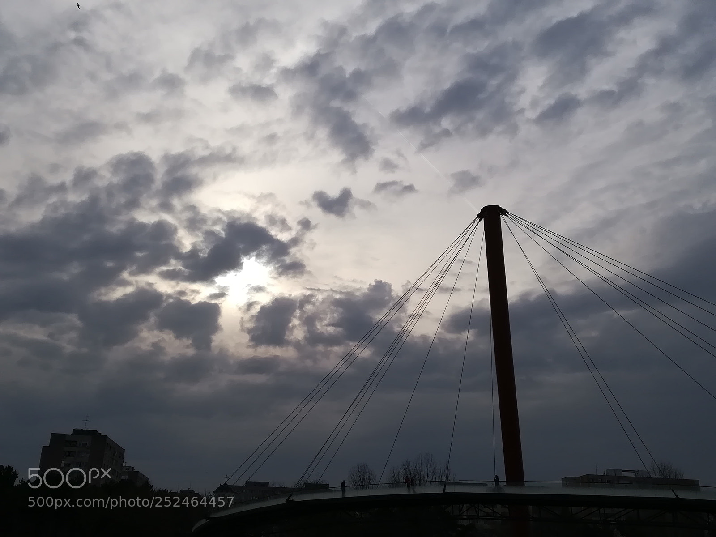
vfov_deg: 38.7
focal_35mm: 37
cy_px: 268
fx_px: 765
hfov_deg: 50.1
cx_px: 358
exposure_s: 1/2410
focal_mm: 3.83
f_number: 2.2
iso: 50
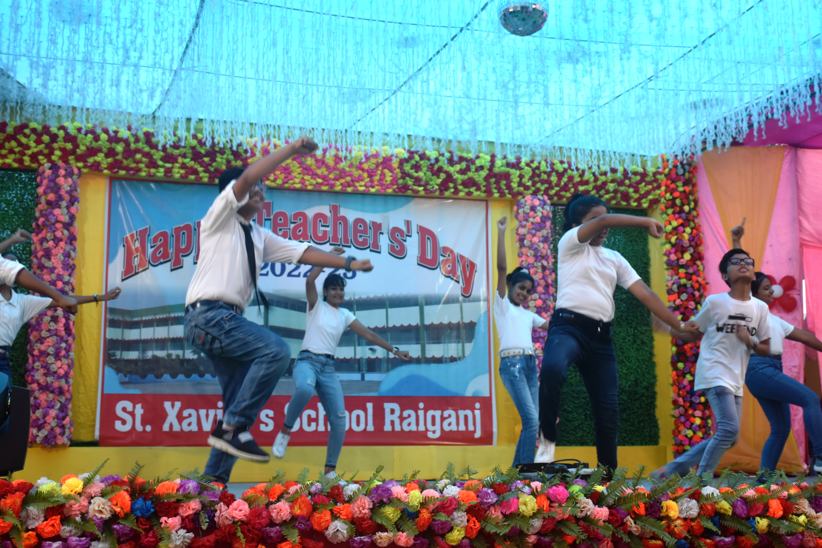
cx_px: 411
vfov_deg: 29.9
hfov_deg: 43.6
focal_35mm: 45
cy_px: 274
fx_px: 1027
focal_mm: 30
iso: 500
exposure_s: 1/60
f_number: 4
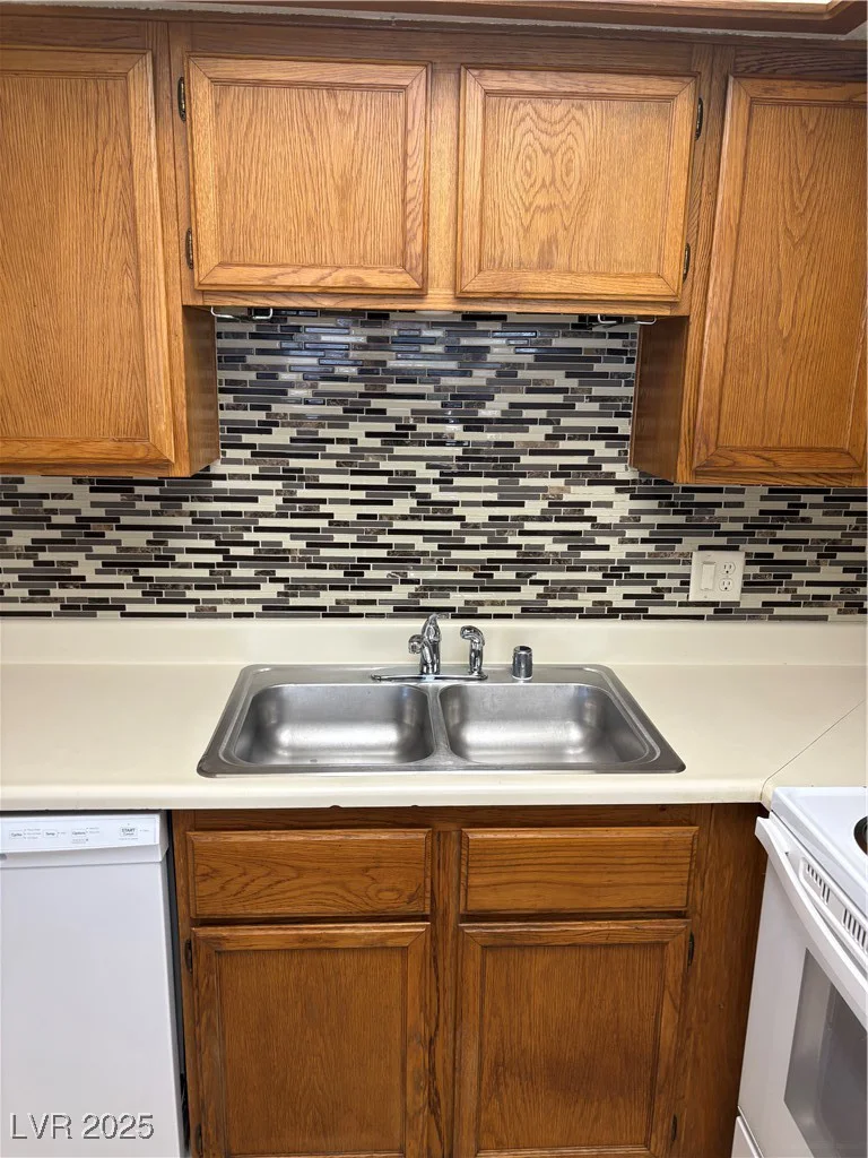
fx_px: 869
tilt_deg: -13.3
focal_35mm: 26
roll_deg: -0.7
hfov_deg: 53.1
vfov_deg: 67.3
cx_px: 434
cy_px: 579
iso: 80
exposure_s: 1/60
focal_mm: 5.96
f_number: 1.6
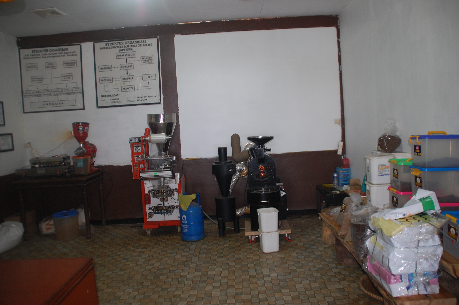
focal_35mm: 27
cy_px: 152
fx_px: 344
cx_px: 230
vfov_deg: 47.8
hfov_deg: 67.4
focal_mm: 18
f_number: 3.5
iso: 400
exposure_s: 1/60
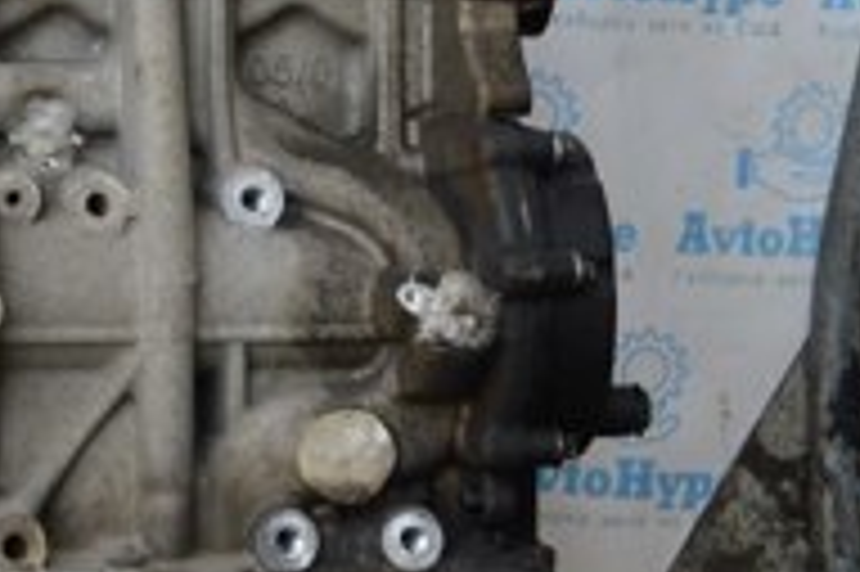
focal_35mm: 131
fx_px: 3127
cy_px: -43
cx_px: -45
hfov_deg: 15.3
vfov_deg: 10.3
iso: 200
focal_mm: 26
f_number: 5.6
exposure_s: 1/125
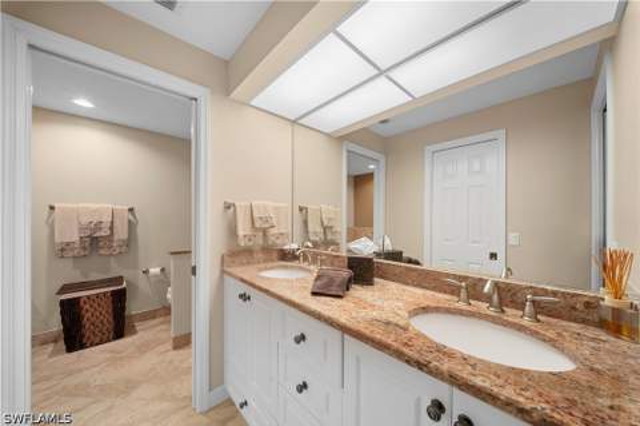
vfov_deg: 89.9
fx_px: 213
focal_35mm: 12
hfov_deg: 112.7
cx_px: 320
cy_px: 213
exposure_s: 1/1.67
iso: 100
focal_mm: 12
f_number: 8
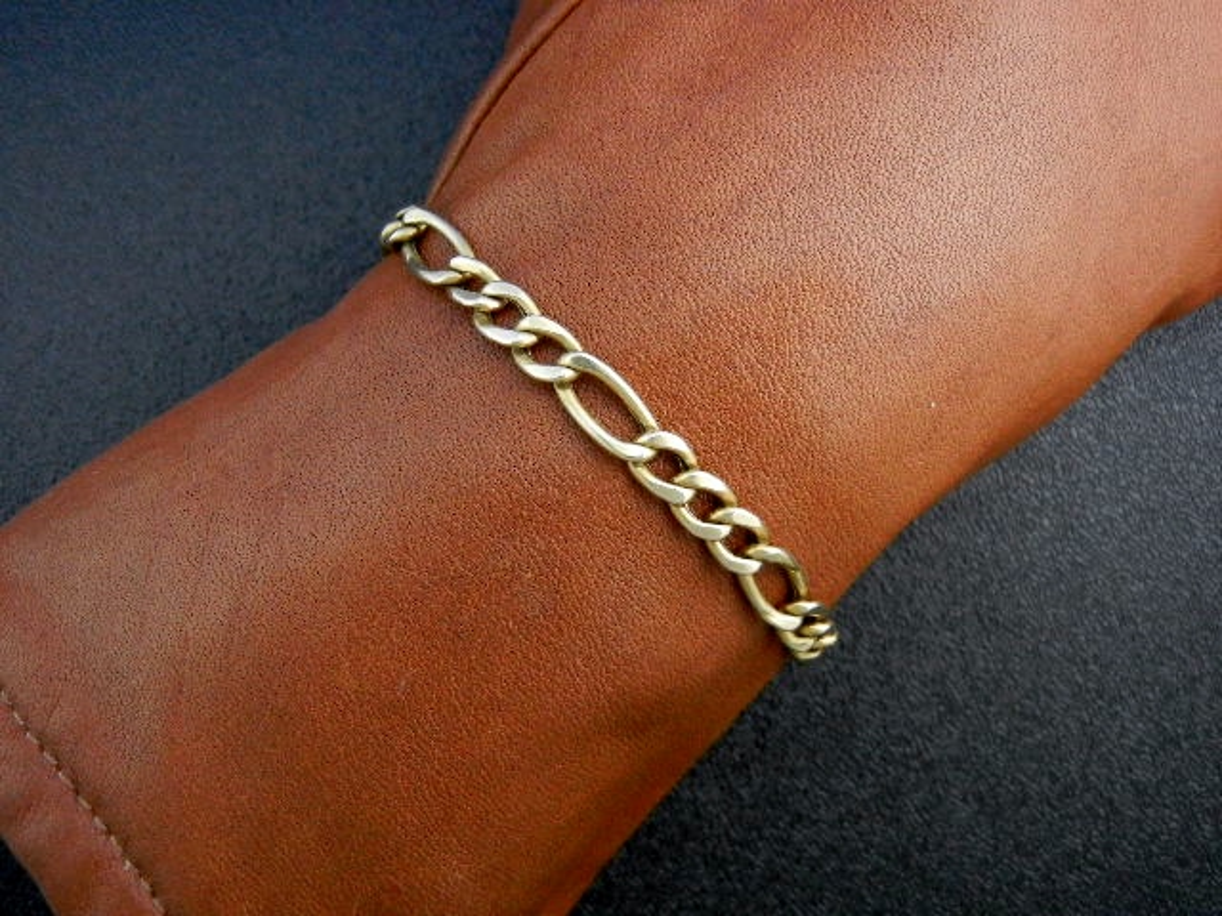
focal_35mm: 45
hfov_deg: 42.1
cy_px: 458
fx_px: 1589
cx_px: 611
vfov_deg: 32.2
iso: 200
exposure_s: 1/2.8
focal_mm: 8.1
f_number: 3.8
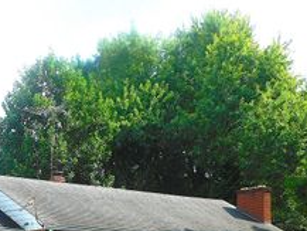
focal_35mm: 69
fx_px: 612
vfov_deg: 20.4
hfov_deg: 27.7
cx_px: 72
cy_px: 253
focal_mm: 5.3
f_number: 3.2
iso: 125
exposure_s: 1/1250
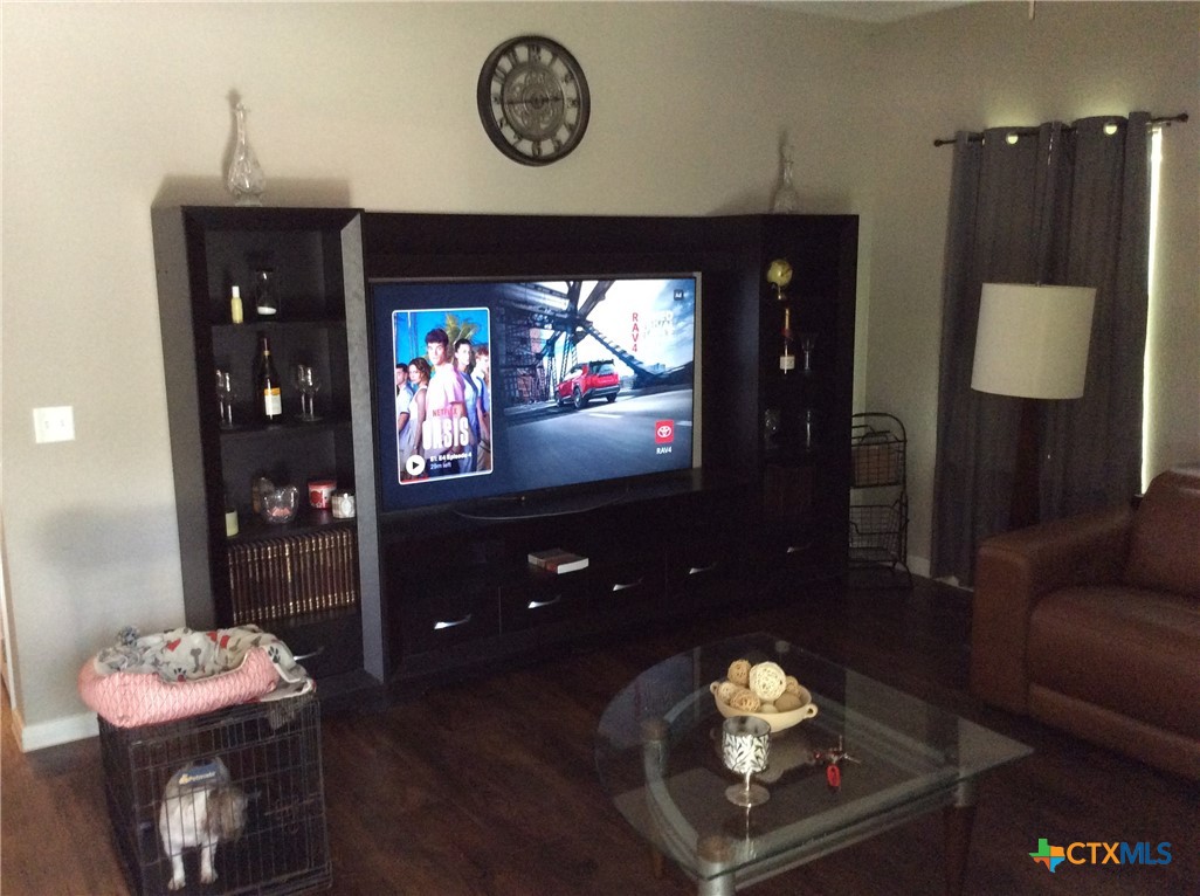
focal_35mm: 32
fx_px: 1107
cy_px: 448
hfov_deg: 56.9
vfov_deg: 44.0
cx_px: 600
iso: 250
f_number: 2.4
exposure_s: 1/24
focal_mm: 3.3
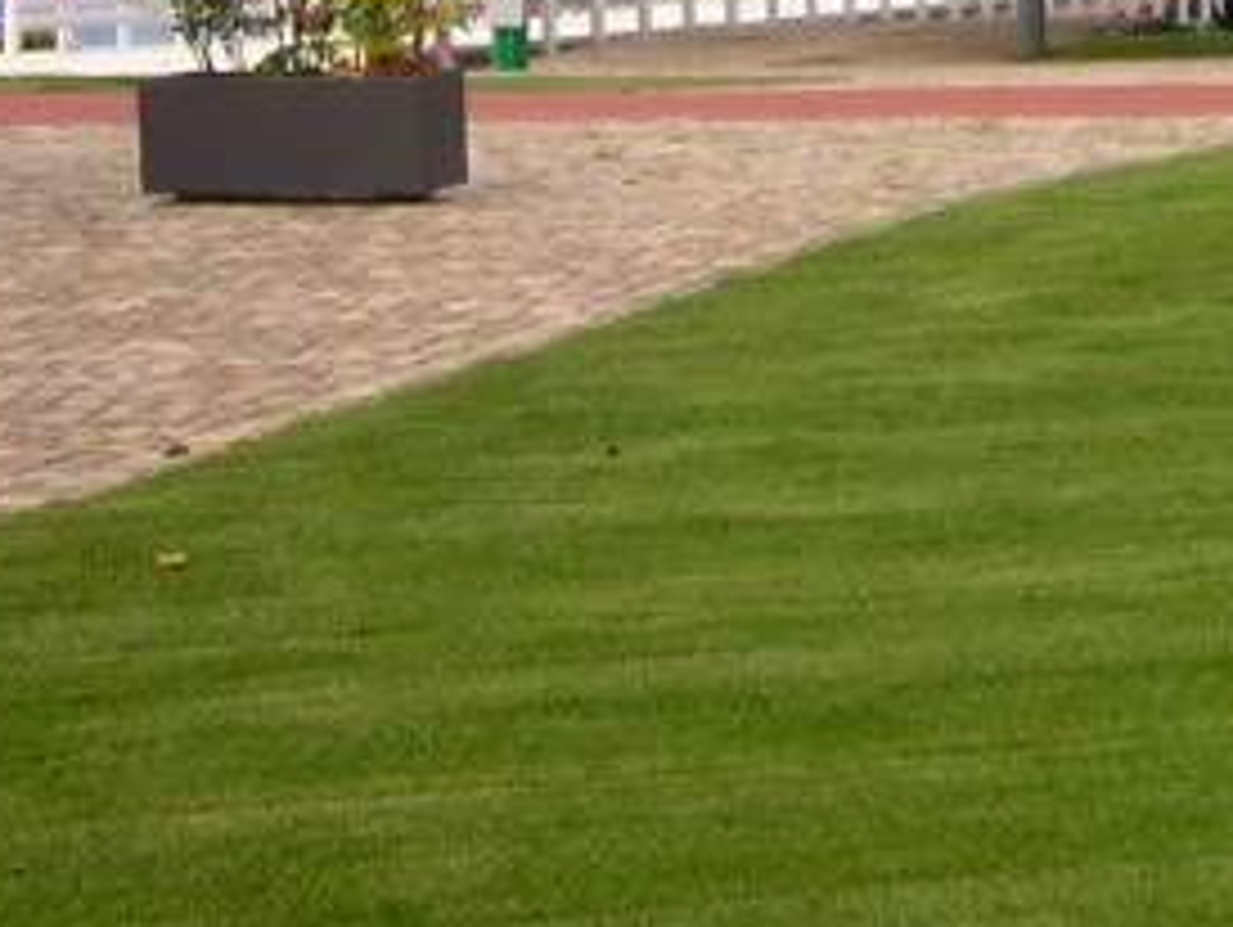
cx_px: 1521
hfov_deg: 13.5
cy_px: -644
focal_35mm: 142
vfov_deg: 10.0
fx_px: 5062
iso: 50
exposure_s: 1/383
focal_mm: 6.3
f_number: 3.2
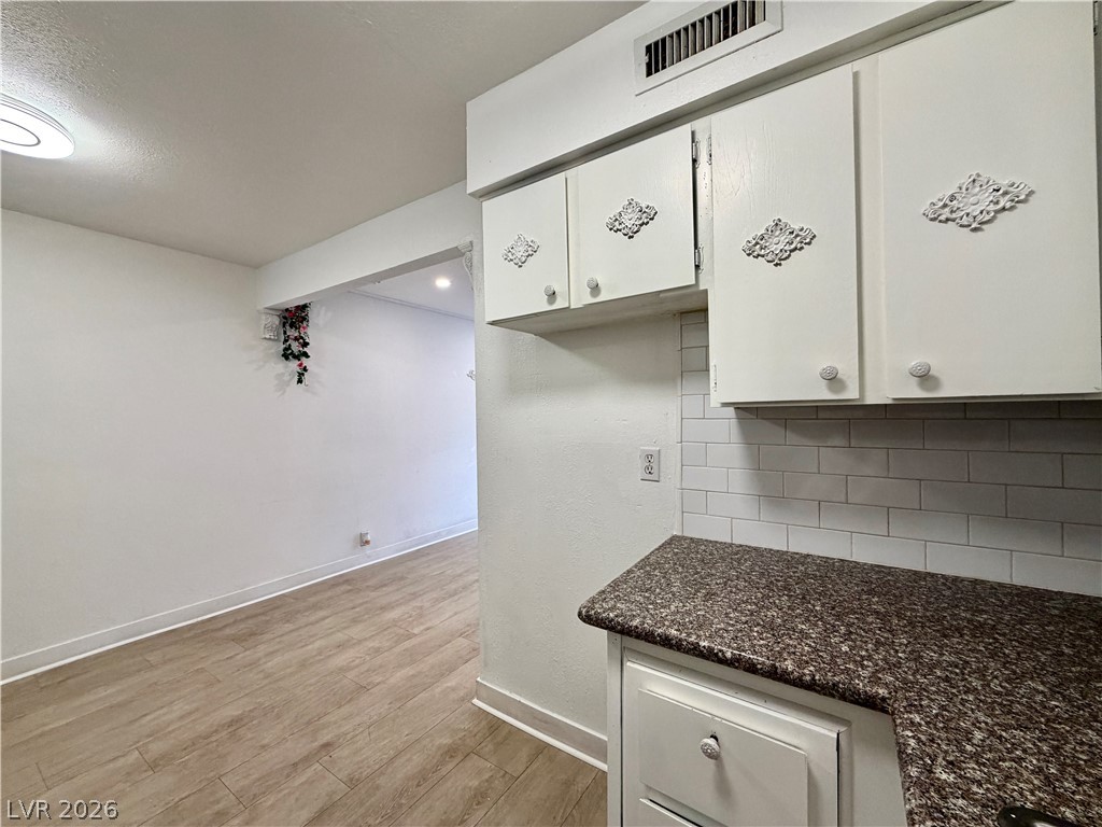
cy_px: 414
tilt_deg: -0.7
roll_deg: +0.4
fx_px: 446
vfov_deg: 85.7
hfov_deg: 102.1
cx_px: 551
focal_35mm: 14
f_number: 2.2
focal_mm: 2.22
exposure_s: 1/120
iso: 160
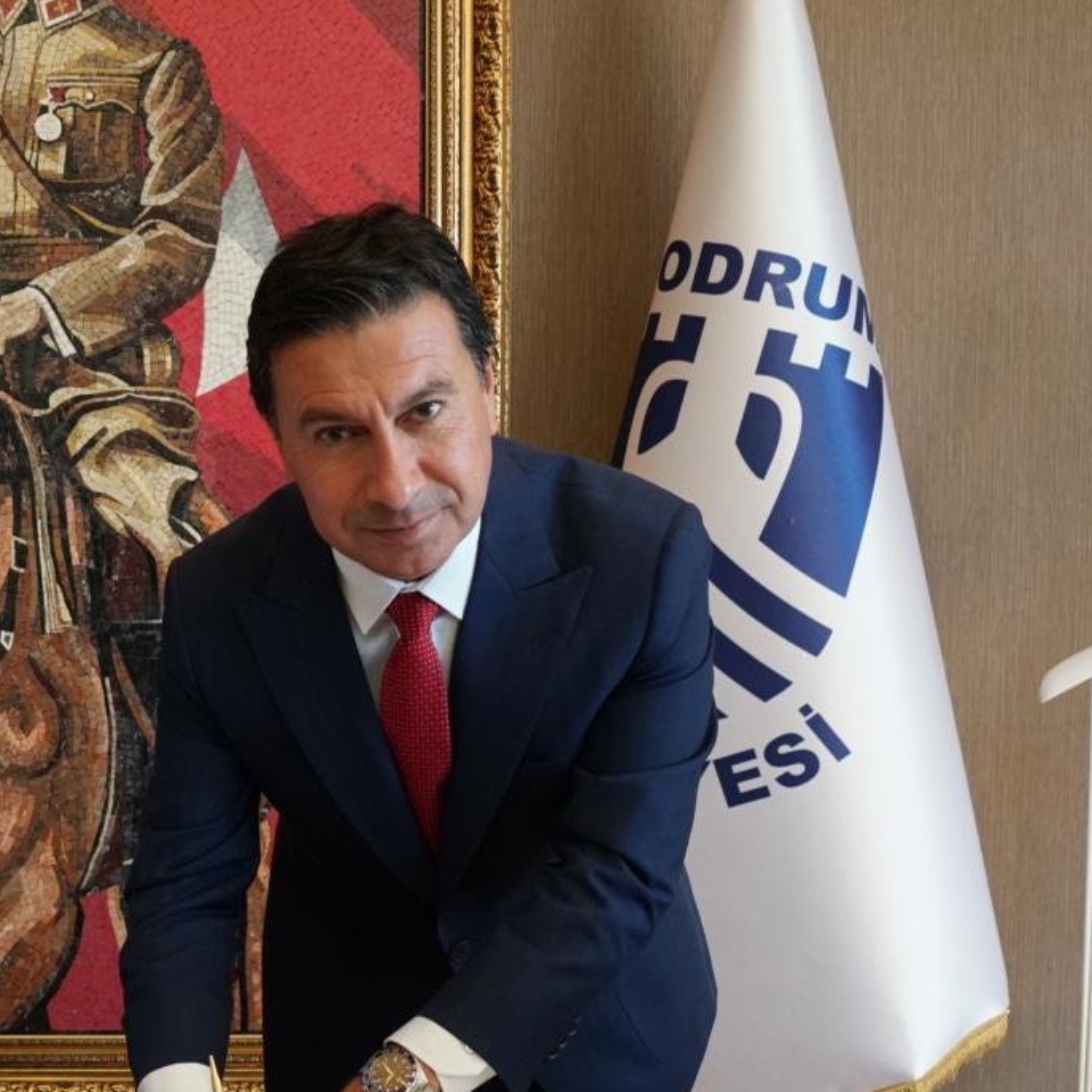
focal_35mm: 48
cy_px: 683
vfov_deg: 35.2
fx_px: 1713
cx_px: -83
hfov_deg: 31.7
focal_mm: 16
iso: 1000
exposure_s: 1/160
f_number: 4
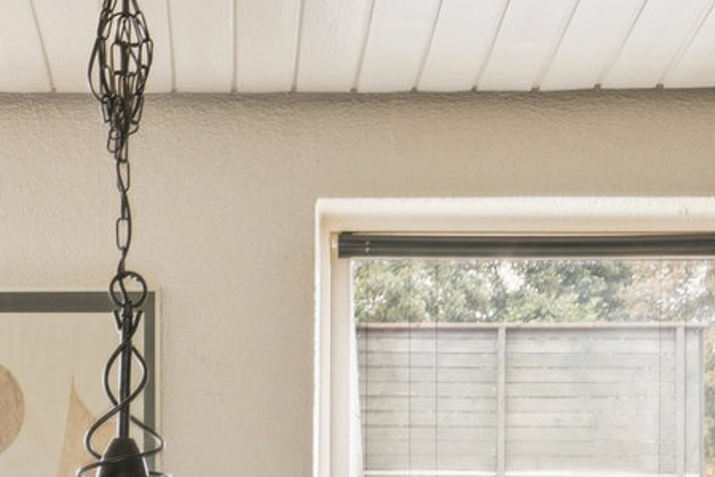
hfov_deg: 13.2
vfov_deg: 8.7
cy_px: 756
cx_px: 113
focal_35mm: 154
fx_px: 3059
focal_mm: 23
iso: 640
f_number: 7.1
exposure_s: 1/30
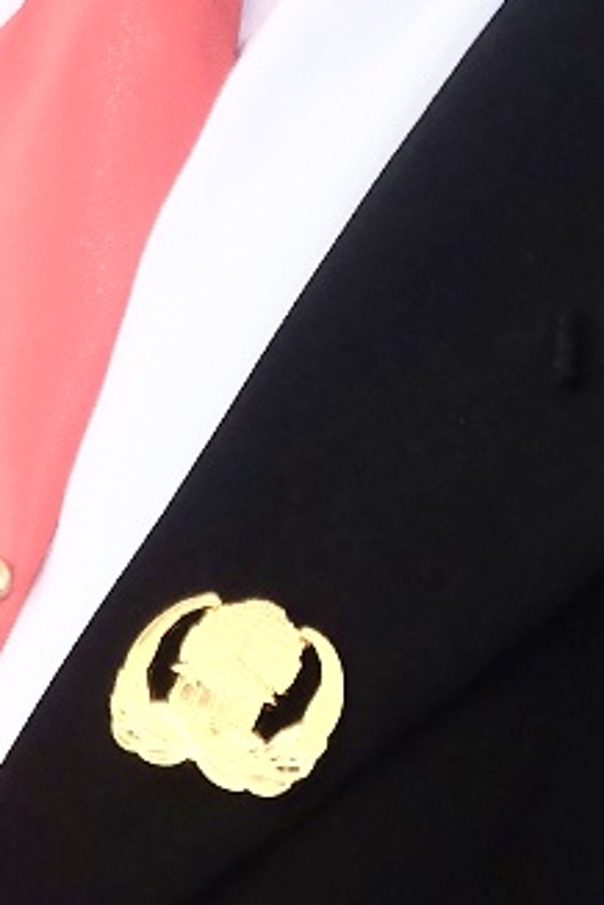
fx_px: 8606
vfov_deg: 6.0
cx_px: 593
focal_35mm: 342
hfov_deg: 4.0
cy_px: -36
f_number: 5.6
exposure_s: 1/50
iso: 2500
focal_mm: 41.8
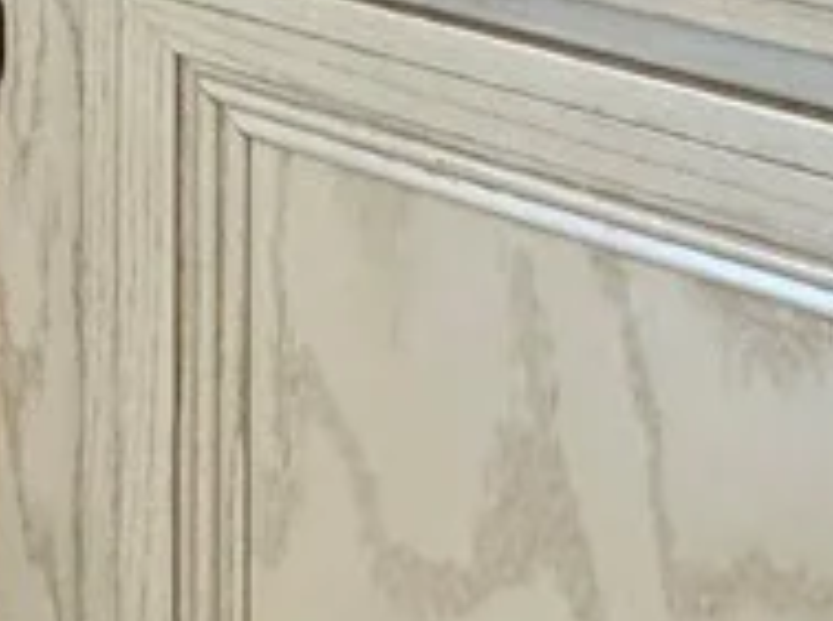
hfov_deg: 20.6
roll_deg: -0.2
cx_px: -529
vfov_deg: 14.5
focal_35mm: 76
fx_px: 1825
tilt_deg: -0.4
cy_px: -766
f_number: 2.2
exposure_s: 1/60
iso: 250
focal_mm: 2.22
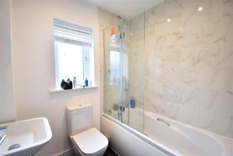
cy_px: 78
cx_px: 116
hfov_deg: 100.4
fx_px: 97
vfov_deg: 77.4
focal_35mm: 15
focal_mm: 10
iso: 800
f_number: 4.5
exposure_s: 1/80
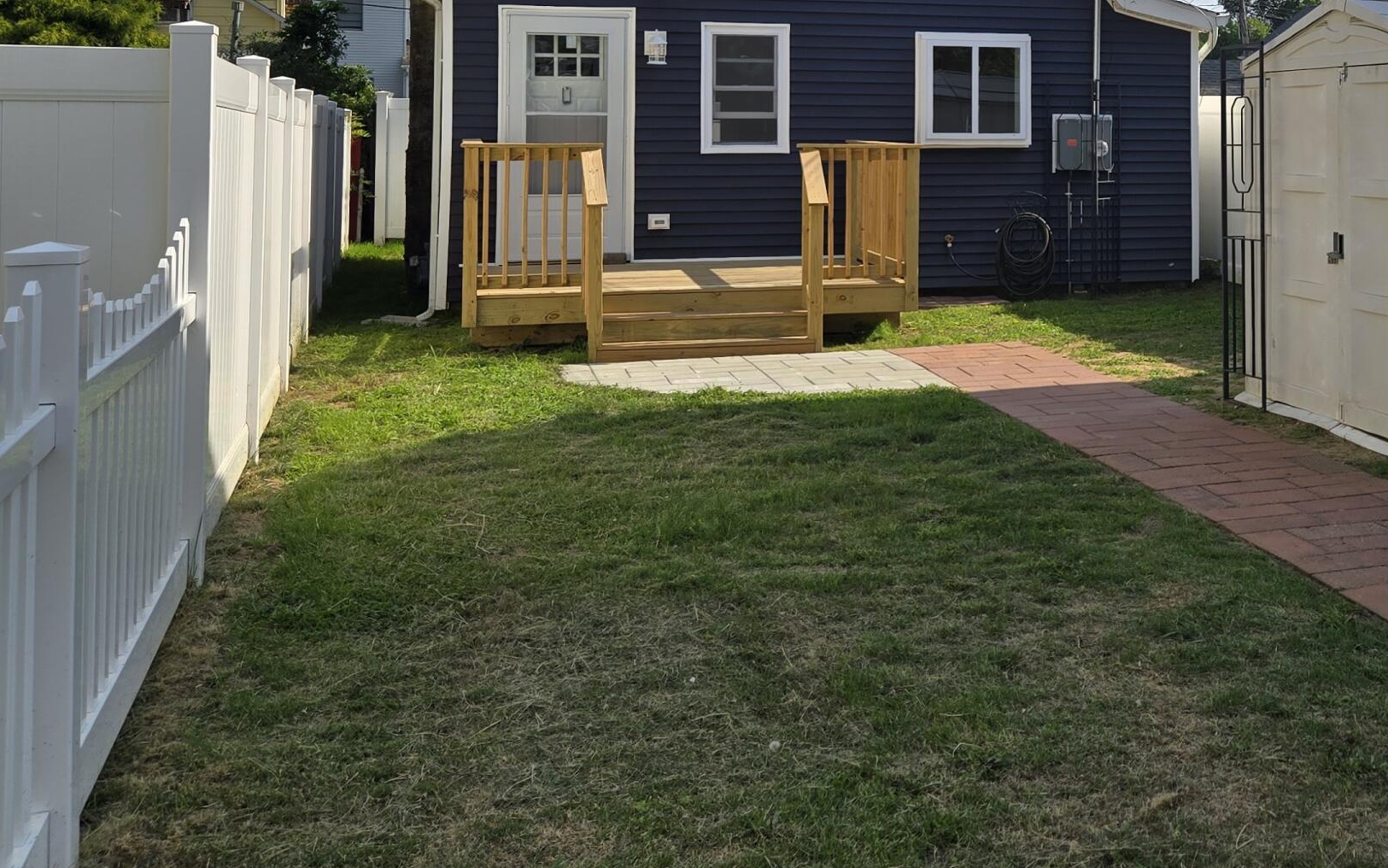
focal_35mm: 45
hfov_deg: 42.0
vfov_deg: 27.6
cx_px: 1146
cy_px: 101
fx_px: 1702
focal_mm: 5.4
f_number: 1.8
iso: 25
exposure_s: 1/1659
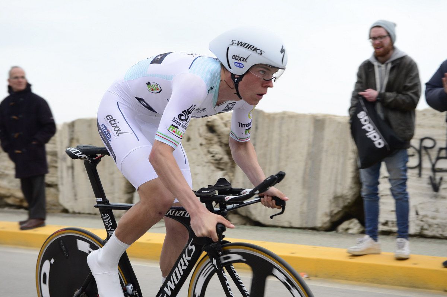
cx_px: 224
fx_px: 868
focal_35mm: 70
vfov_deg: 19.4
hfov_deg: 28.9
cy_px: 148
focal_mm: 70
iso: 1250
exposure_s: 1/800
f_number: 5.6
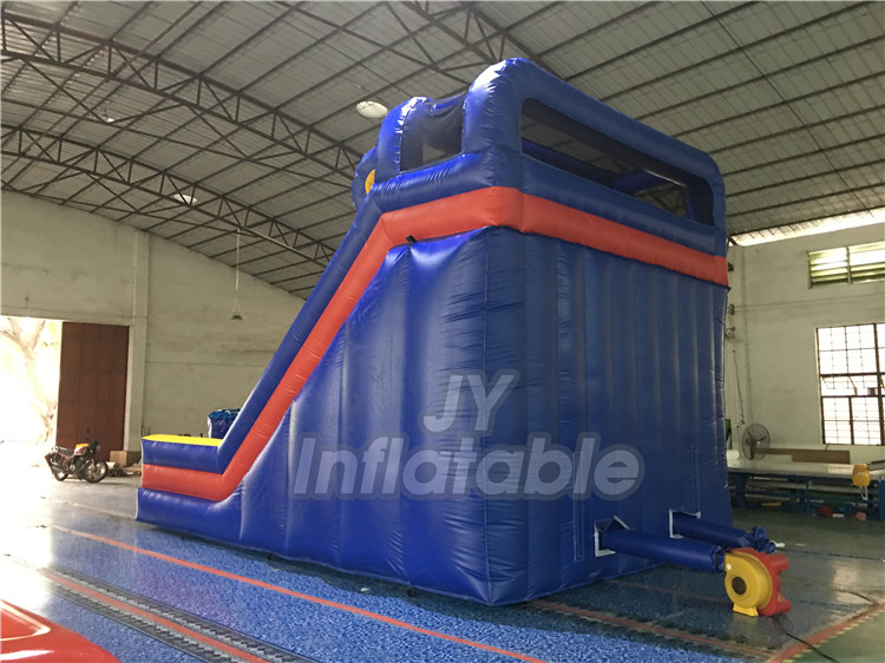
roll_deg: +0.3
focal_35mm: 29
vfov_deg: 48.2
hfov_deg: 61.7
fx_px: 741
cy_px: 332
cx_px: 442
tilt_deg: +7.1
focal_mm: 4.15
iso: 100
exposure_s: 1/4
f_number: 2.2
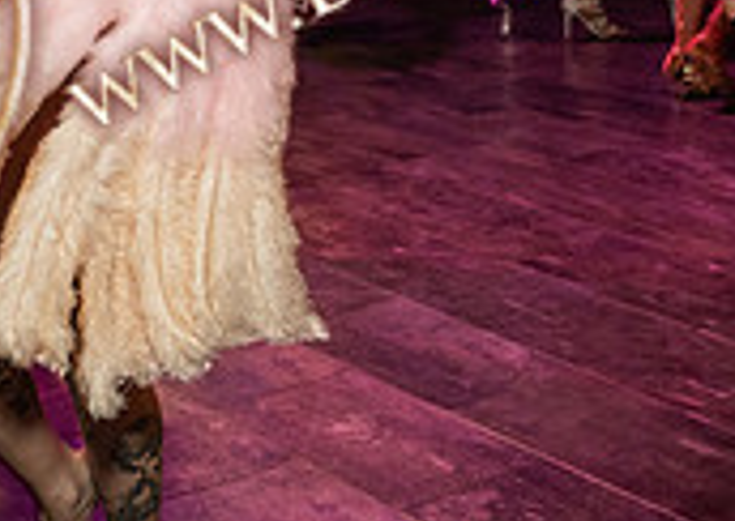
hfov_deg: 19.5
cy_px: -36
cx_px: 557
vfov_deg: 13.7
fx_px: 2124
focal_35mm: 102
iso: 1250
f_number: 2.8
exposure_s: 1/100
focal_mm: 26
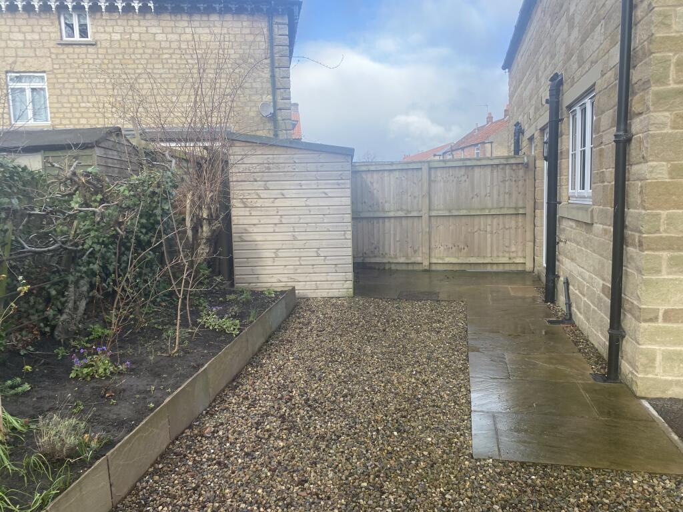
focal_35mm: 26
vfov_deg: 53.1
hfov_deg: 67.3
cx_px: 342
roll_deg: +1.5
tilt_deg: -6.7
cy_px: 256
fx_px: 513
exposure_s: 1/658
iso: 32
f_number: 1.8
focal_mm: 4.25
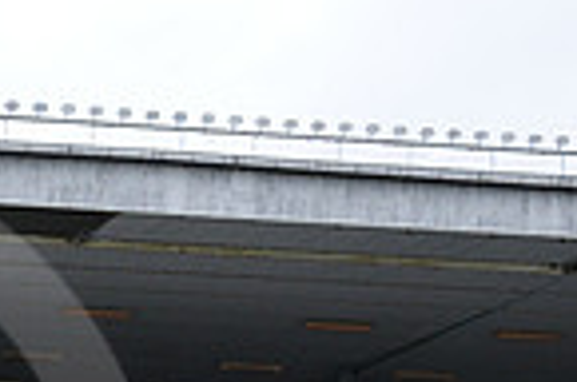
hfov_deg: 12.5
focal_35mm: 156
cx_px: -290
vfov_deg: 8.5
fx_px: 2495
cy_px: 627
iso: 500
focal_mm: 26
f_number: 5
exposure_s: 1/400
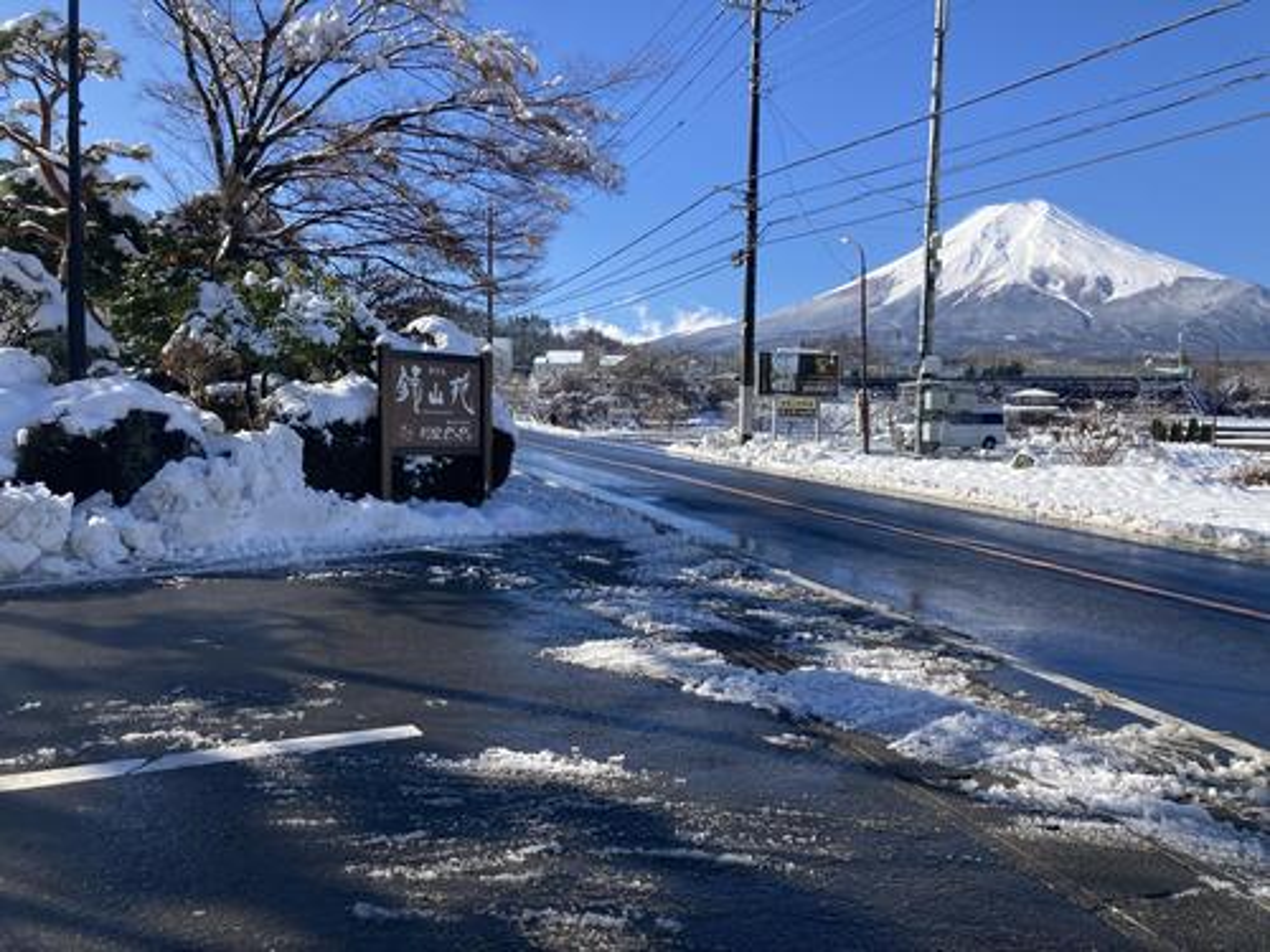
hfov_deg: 63.4
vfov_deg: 49.7
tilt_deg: -1.5
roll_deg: +0.2
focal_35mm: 28
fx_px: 1027
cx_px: 635
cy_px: 476
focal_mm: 3.99
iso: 20
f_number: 1.8
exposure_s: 1/1779
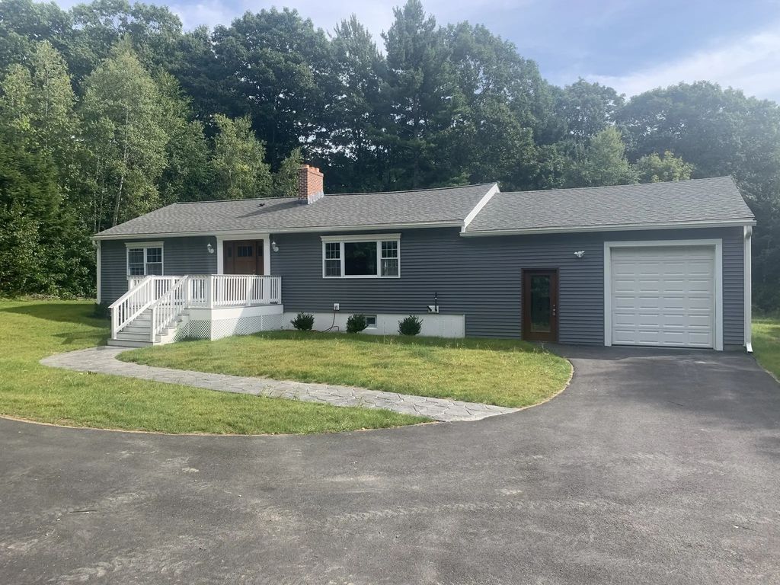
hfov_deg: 67.3
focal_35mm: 26
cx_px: 390
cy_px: 292
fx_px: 586
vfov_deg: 53.1
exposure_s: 1/815
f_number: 1.8
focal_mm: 4.25
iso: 25
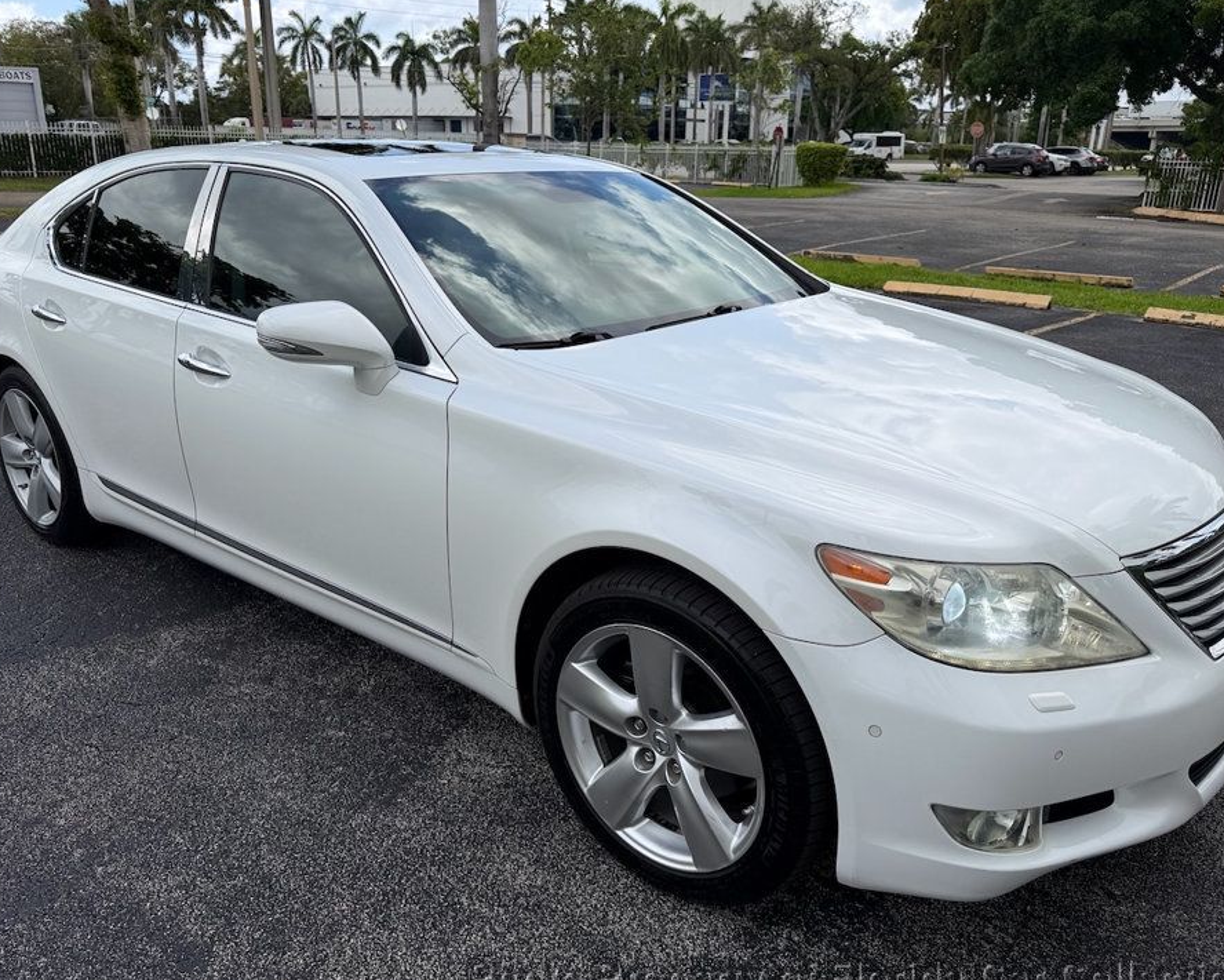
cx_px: 619
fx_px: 978
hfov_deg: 64.1
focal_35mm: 27
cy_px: 493
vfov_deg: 53.2
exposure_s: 1/4673
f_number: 1.78
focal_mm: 6.76
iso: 80
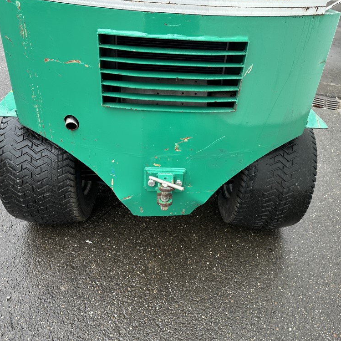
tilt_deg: -33.0
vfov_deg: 55.6
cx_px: 169
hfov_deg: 55.6
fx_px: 323
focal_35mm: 29
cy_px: 171
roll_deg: -2.3
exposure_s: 1/121
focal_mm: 6.86
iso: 125
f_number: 1.78
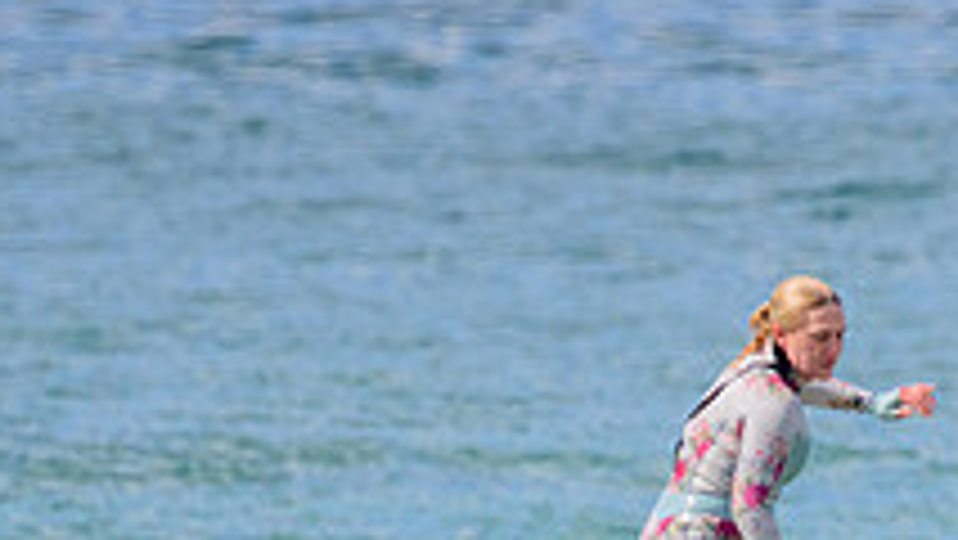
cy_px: 637
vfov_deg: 0.5
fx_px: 57965
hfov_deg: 0.9
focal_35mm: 2281
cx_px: 774
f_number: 11
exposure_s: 1/2000
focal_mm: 800
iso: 1250
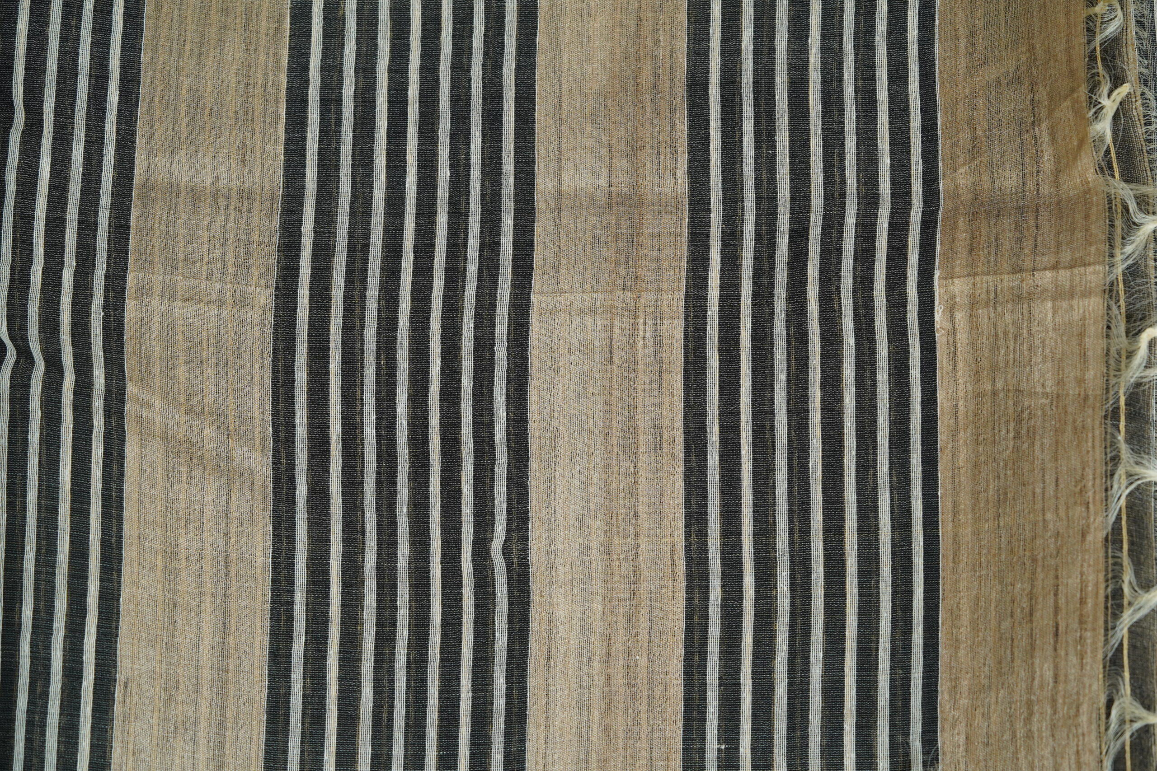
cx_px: 578
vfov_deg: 15.2
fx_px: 2892
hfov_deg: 22.6
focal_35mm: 90
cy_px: 386
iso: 1250
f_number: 6.3
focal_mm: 90
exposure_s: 1/100
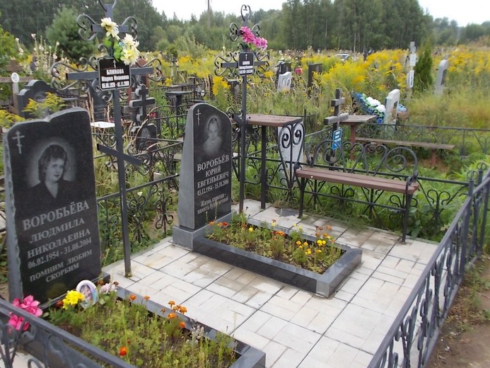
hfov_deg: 59.8
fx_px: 425
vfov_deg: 46.8
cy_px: 171
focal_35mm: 30
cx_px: 218
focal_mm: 4.6
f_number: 3.2
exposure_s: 1/200
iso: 80
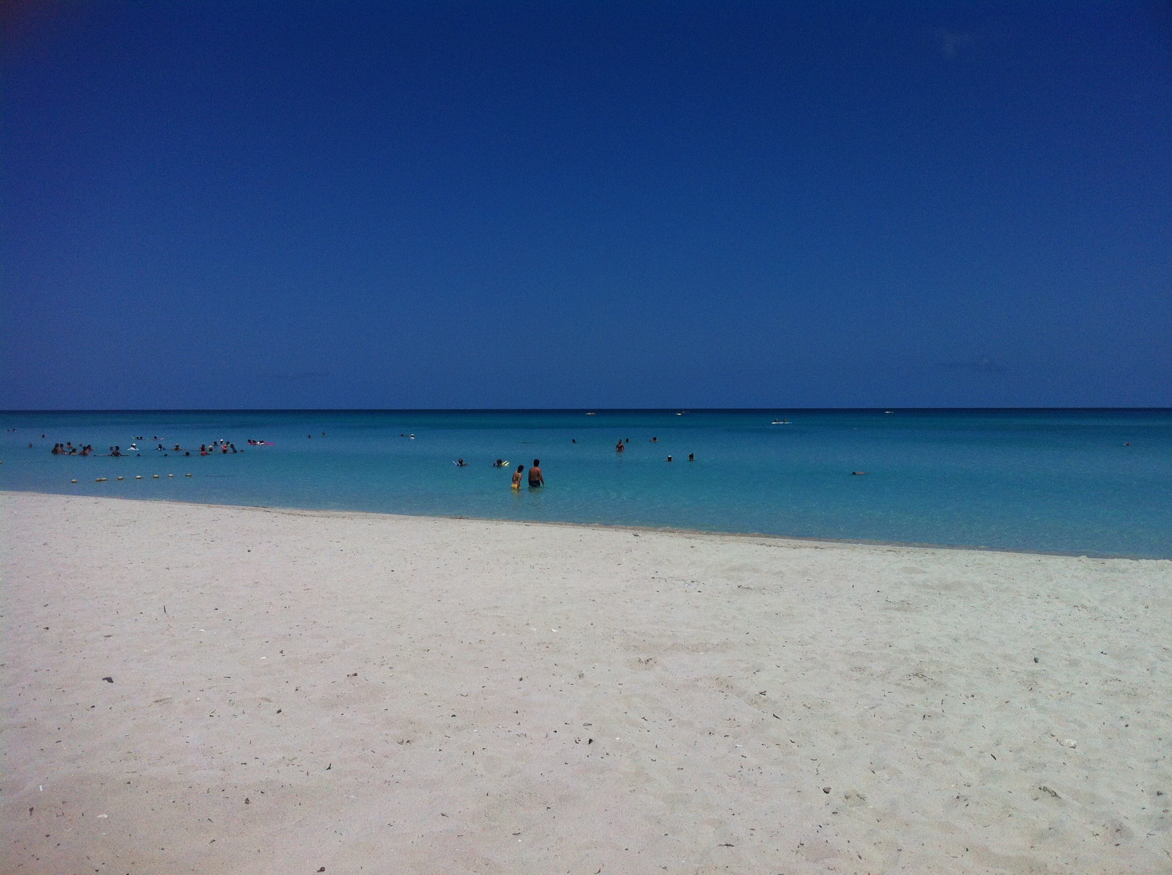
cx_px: 586
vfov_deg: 40.6
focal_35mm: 35
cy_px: 438
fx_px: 1183
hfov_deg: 52.7
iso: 80
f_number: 2.8
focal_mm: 3.85
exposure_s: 1/6033
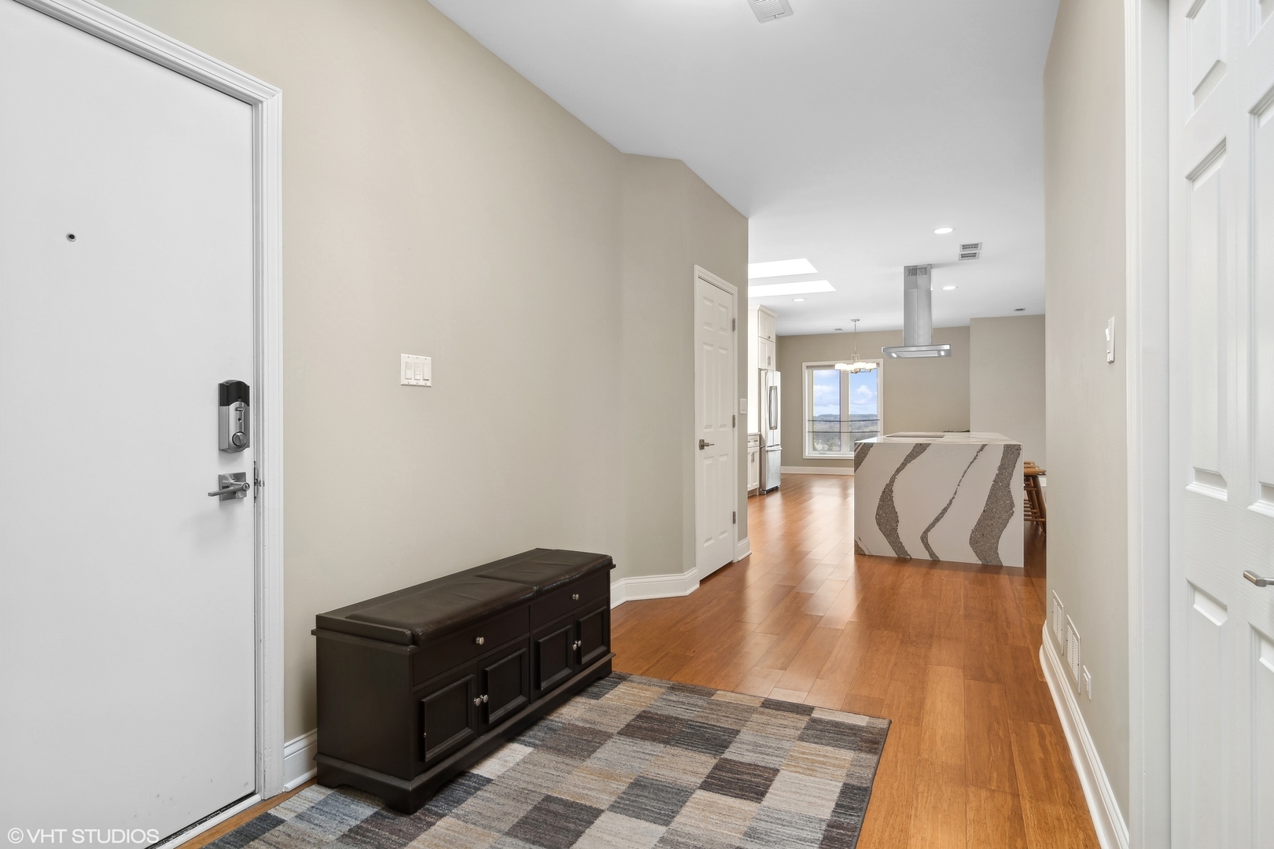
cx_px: 637
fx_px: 637
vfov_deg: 67.4
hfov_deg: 90.0
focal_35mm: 18
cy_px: 424
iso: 200
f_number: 8
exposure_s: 1/6
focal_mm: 12
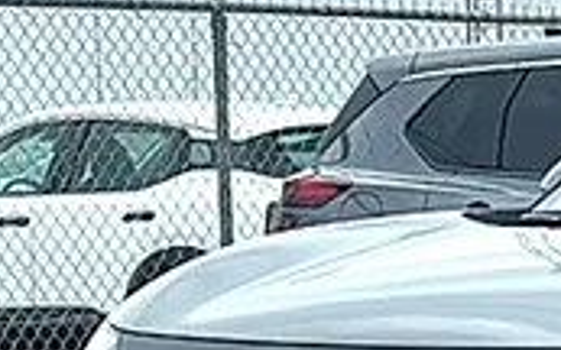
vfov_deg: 4.8
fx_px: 4203
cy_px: 439
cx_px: 1057
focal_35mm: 275
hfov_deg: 7.4
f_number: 1.78
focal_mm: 6.86
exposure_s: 1/1309
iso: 80
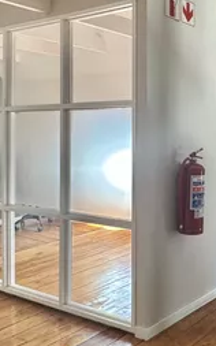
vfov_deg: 42.5
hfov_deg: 26.4
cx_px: 197
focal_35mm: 47
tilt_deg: -1.5
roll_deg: -0.8
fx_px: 443
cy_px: 142
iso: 320
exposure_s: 1/99
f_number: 2.2
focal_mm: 2.22
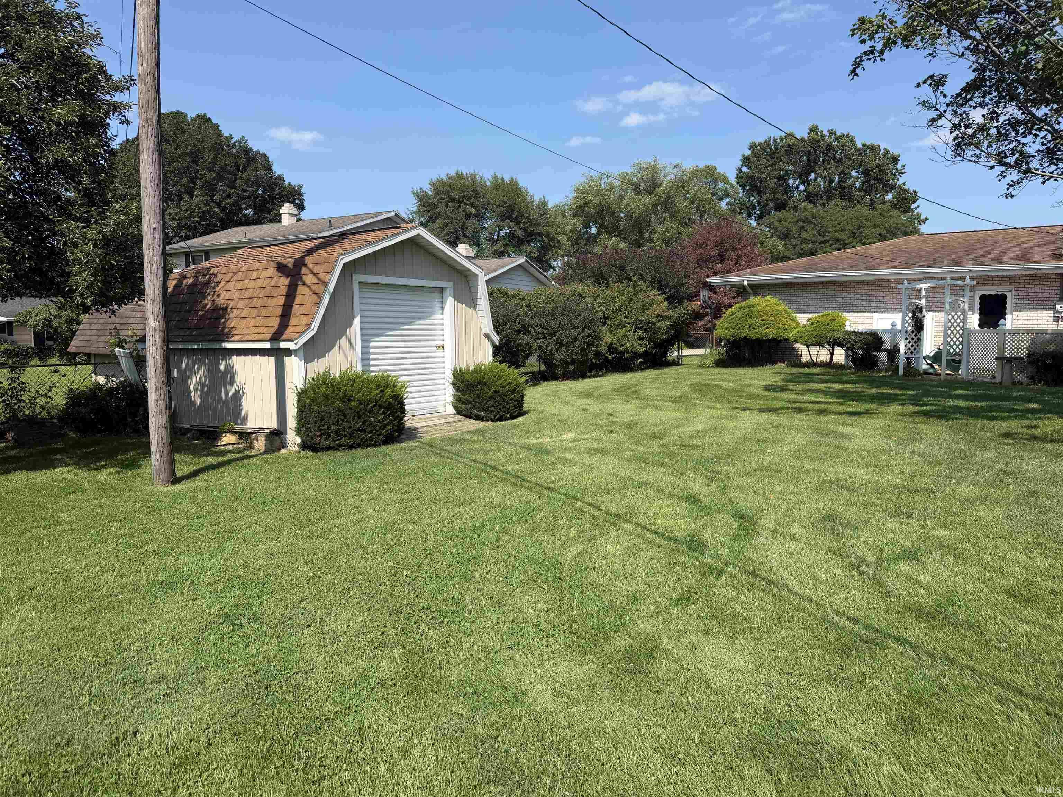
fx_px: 737
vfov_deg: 56.8
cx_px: 532
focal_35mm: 24
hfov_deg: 71.6
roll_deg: +0.6
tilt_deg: -5.5
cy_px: 398
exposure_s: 1/4167
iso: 80
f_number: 1.78
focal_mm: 6.76
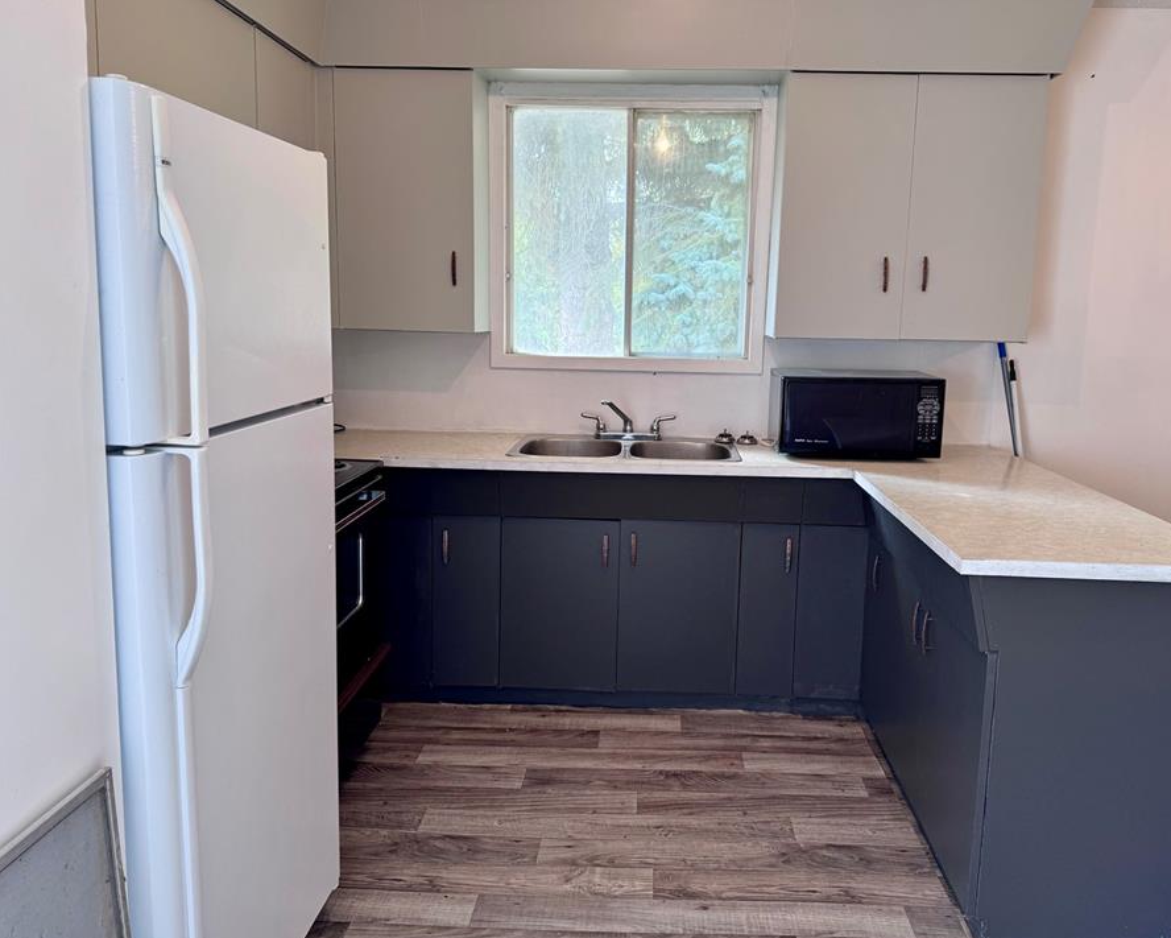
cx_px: 632
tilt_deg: -8.1
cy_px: 441
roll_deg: -0.3
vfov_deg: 53.2
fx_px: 936
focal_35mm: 27
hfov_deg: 64.0
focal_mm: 6.76
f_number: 1.78
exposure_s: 1/120
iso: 100
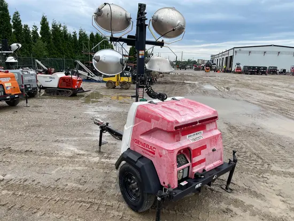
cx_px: 147
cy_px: 110
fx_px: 221
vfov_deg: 53.1
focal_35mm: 26
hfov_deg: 67.3
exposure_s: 1/1715
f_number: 1.6
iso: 32
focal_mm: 4.2
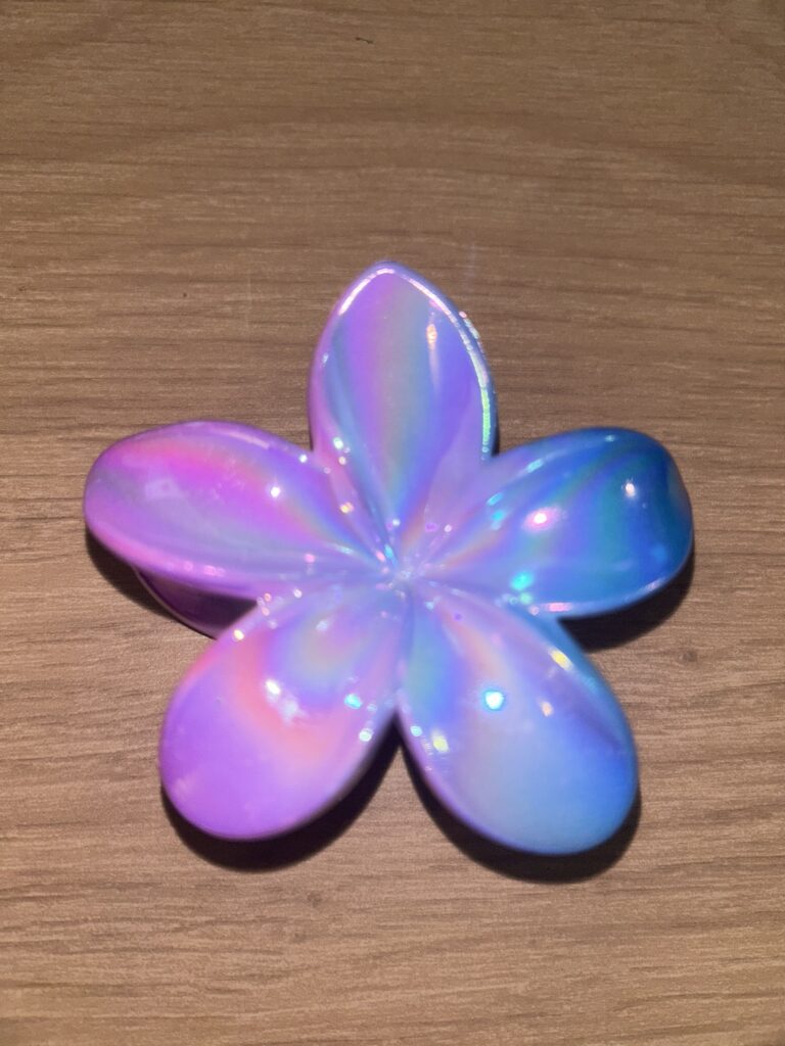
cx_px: 392
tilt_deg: -78.9
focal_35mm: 26
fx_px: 786
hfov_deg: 53.1
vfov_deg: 67.3
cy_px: 523
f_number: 1.5
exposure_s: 1/79
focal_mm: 5.7
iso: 32
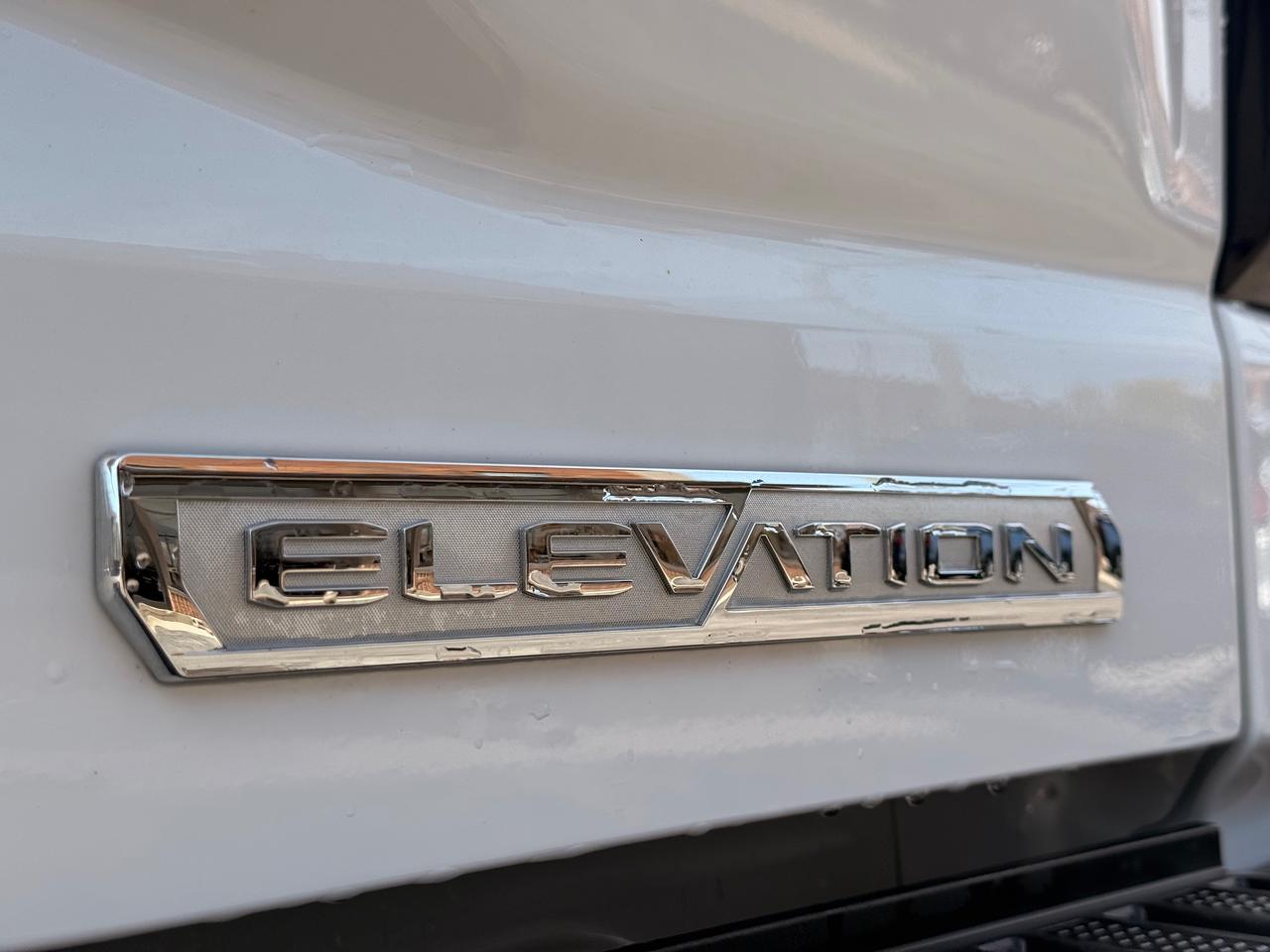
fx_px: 1761
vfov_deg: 30.3
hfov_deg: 39.7
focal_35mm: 48
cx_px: 635
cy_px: 476
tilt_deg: +3.7
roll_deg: +0.4
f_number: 1.78
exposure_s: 1/3378
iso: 100
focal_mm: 6.76
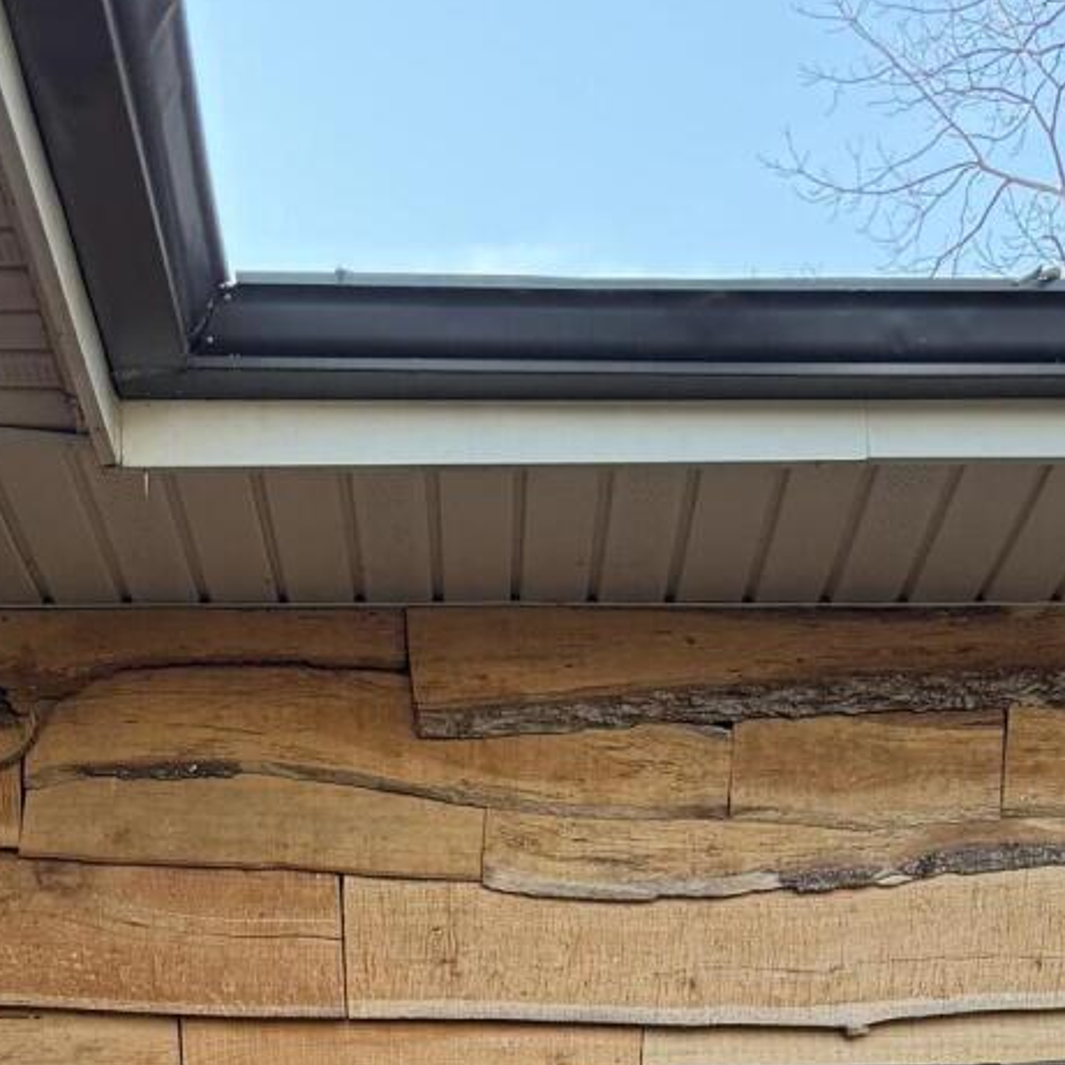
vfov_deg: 16.2
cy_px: 1850
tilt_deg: -3.2
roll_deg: +1.6
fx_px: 3202
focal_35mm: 92
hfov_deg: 18.9
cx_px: 626
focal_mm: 6.76
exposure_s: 1/192
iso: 100
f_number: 1.78
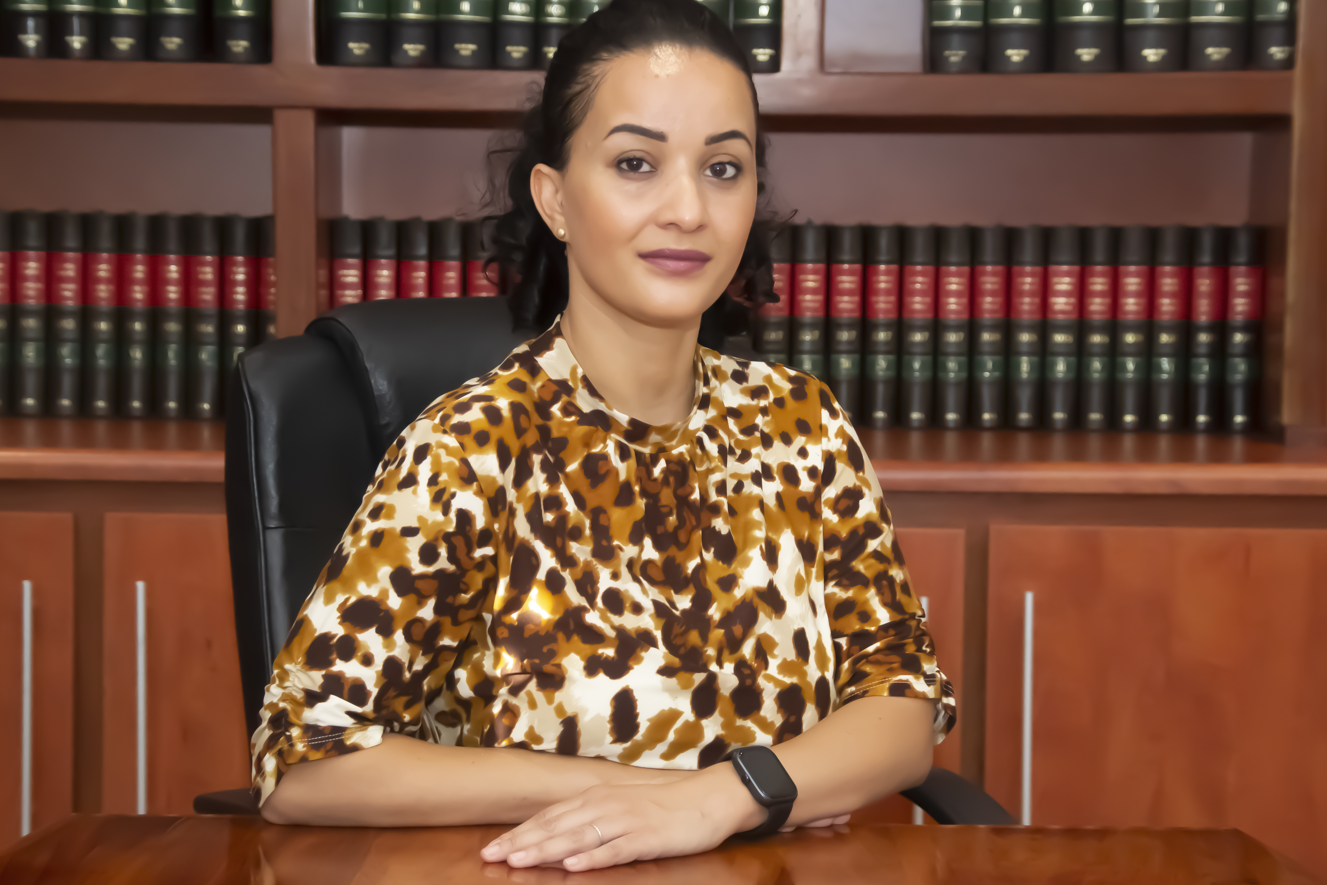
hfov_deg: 24.2
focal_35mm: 84
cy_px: 452
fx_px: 3096
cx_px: 666
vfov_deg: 16.3
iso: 3200
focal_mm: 52
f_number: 4.8
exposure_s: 1/60
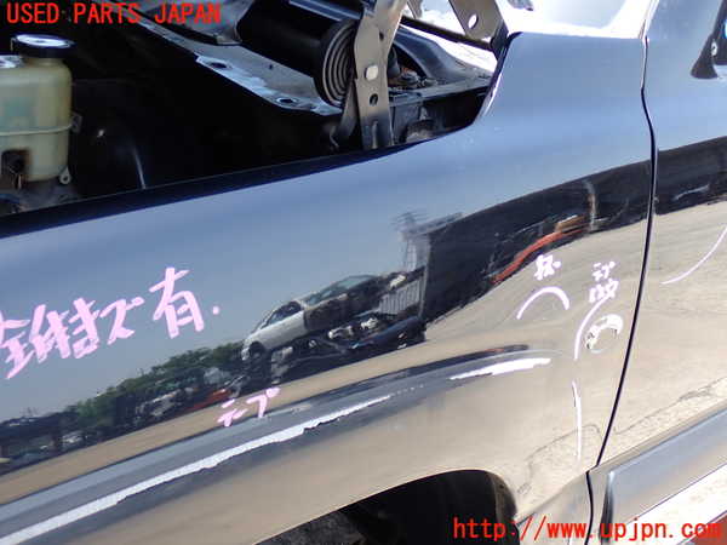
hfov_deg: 40.4
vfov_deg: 30.9
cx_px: 364
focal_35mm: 47
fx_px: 987
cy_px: 272
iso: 100
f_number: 3.1
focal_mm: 8.4
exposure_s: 1/125
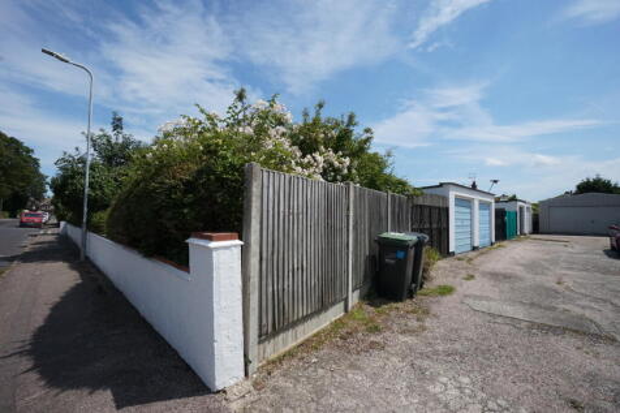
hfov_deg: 100.4
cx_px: 310
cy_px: 206
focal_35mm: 15
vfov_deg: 77.3
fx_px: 258
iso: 1600
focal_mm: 10
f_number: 14
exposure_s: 1/2500
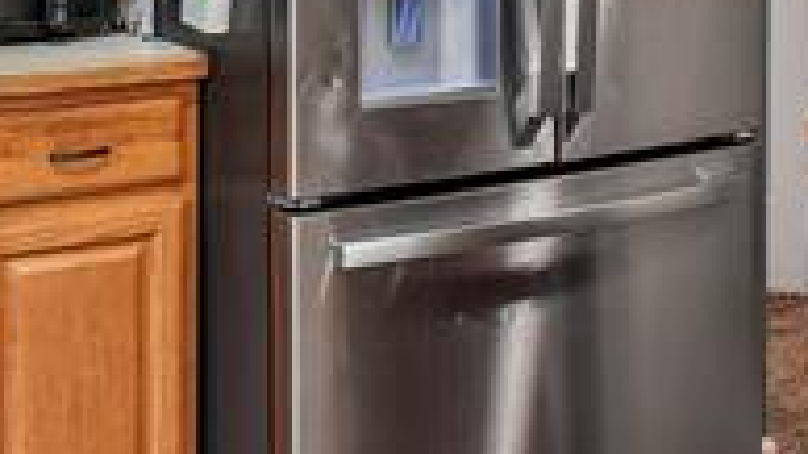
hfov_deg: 23.9
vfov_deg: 13.9
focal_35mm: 83
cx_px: 895
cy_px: -171
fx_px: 1778
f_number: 8
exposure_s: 1/6
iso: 400
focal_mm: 10
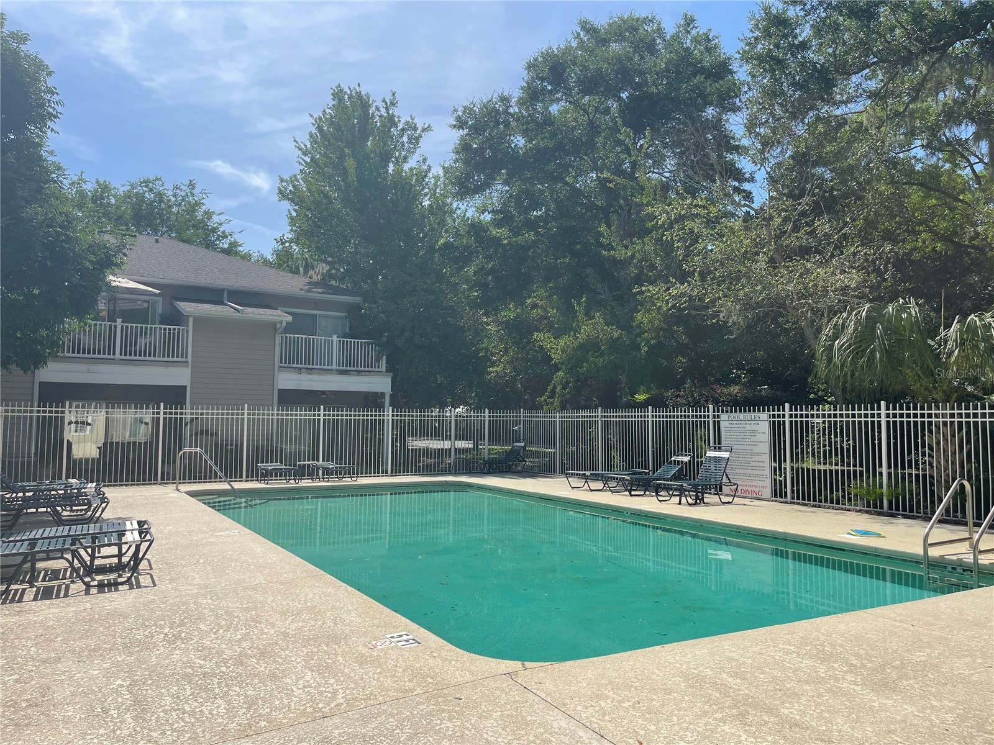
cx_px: 497
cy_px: 372
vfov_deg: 54.9
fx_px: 718
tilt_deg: +3.5
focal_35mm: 25
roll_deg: -0.7
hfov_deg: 69.4
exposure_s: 1/4348
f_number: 1.6
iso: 32
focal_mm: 5.1
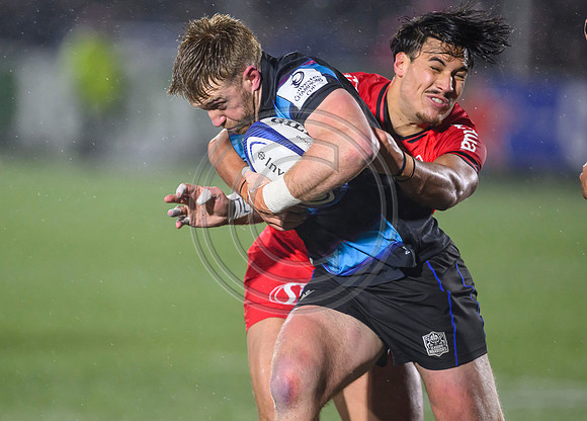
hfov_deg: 4.0
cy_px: 254
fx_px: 8476
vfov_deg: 2.8
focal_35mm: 508
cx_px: 293
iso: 5000
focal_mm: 400
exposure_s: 1/2000
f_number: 3.2
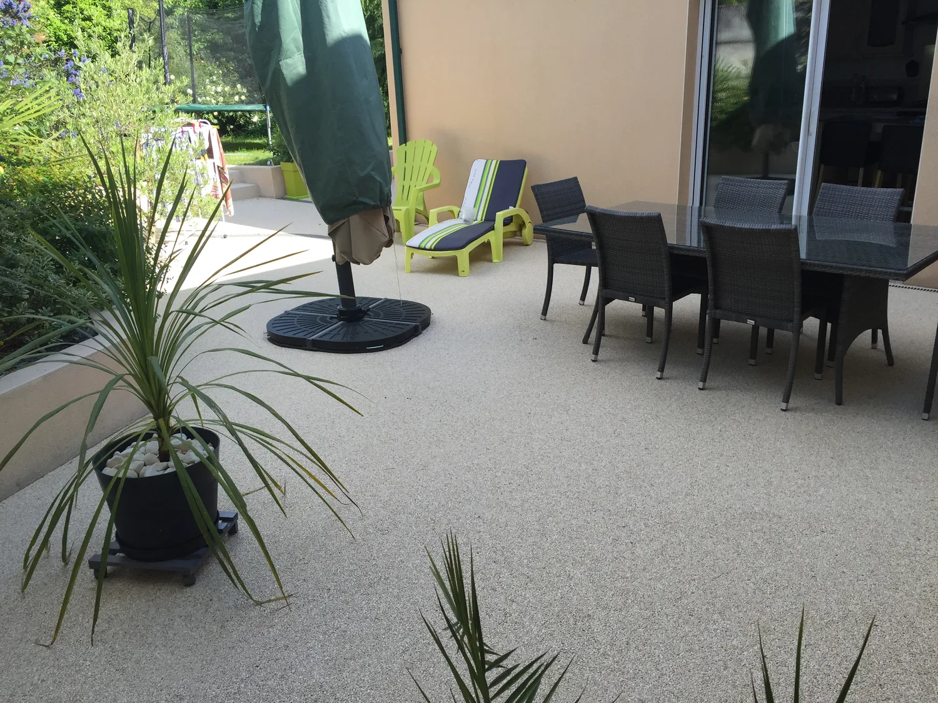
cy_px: 352
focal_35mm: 29
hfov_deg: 61.7
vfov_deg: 48.2
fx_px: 786
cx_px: 469
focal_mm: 4.15
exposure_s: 1/494
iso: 32
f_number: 2.2
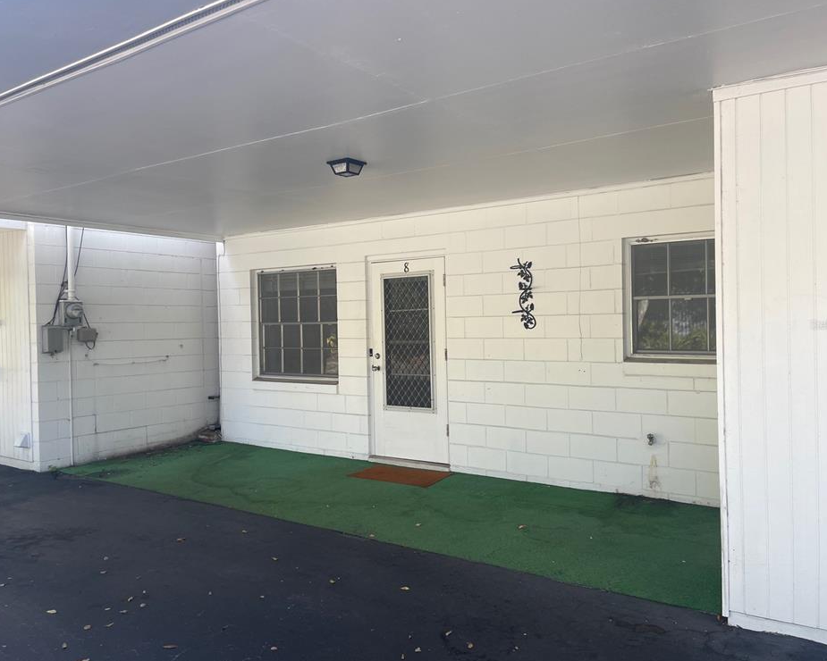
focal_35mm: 27
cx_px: 407
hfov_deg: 64.1
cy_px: 324
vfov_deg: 53.2
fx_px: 661
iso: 32
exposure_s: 1/184
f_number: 1.6
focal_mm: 5.1
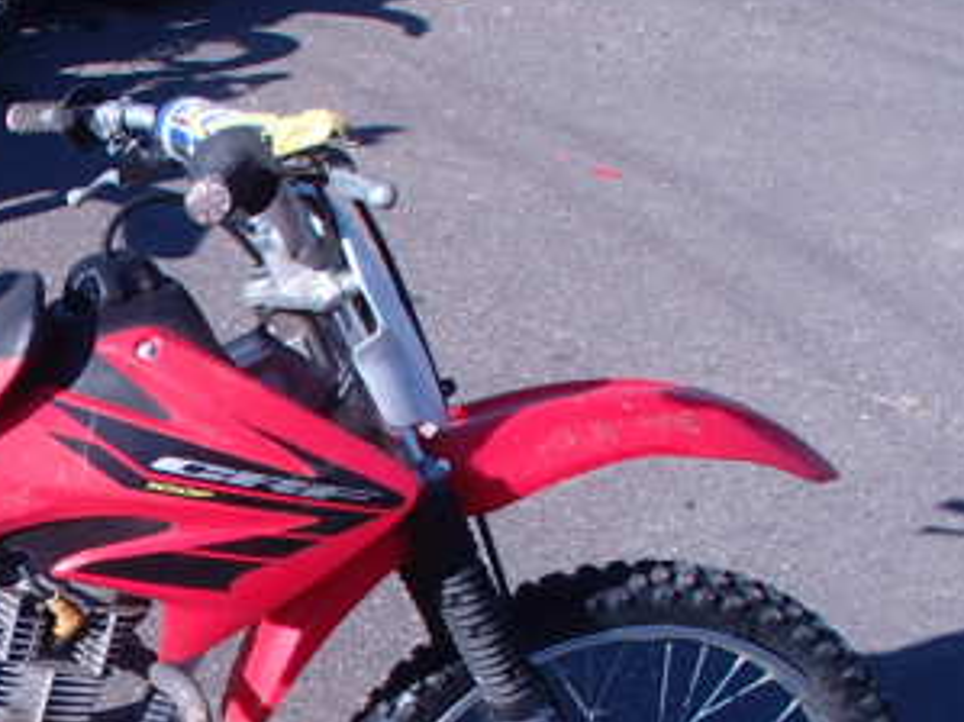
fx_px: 1670
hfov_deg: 29.6
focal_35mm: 60
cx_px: -48
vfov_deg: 23.7
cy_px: 651
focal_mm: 5
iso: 100
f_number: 3.9
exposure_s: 1/500
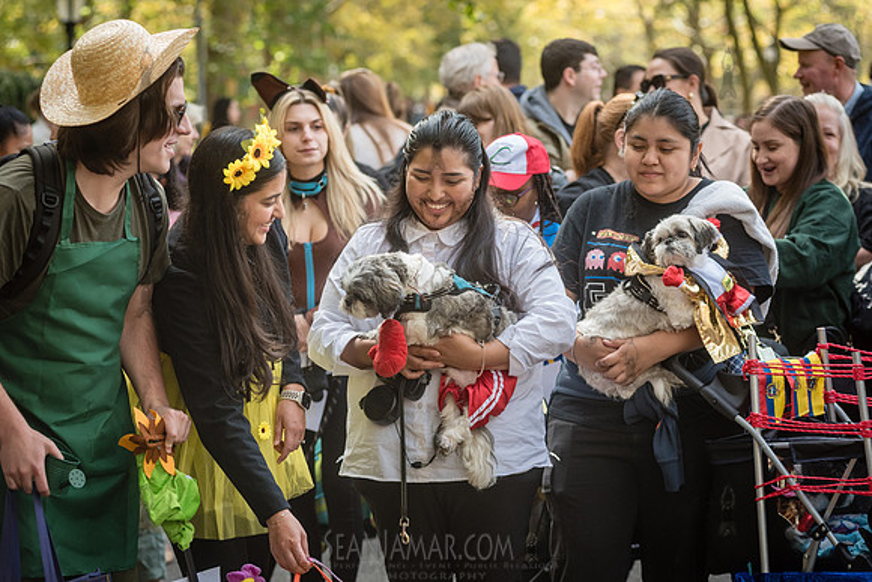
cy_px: 291
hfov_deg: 18.3
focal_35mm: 112
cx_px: 436
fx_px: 2713
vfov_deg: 12.2
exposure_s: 1/1000
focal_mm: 112
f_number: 5
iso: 1000
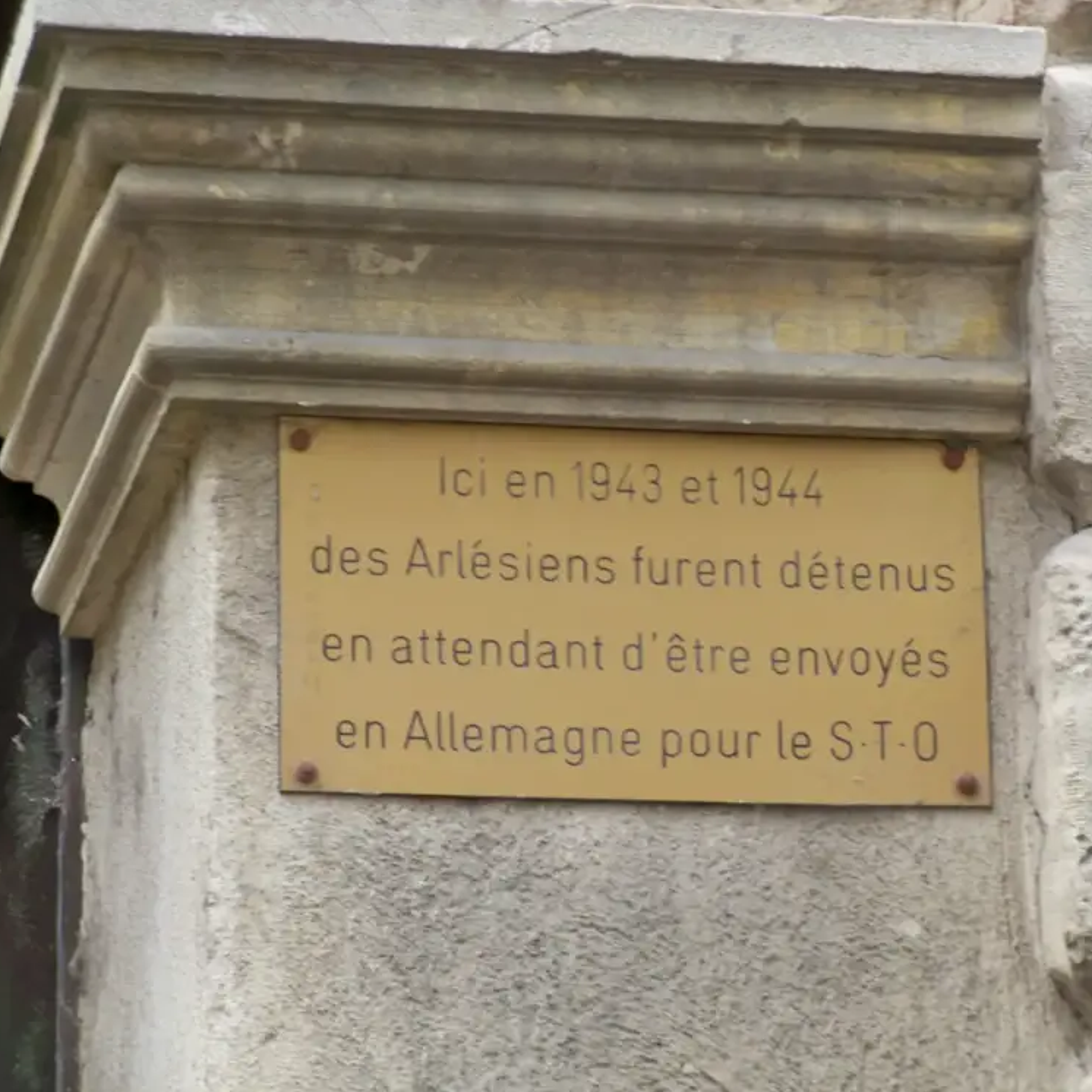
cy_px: 559
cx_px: 722
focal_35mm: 210
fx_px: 7495
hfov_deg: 8.3
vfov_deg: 8.3
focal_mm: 30.5
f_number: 4.3
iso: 100
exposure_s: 1/50
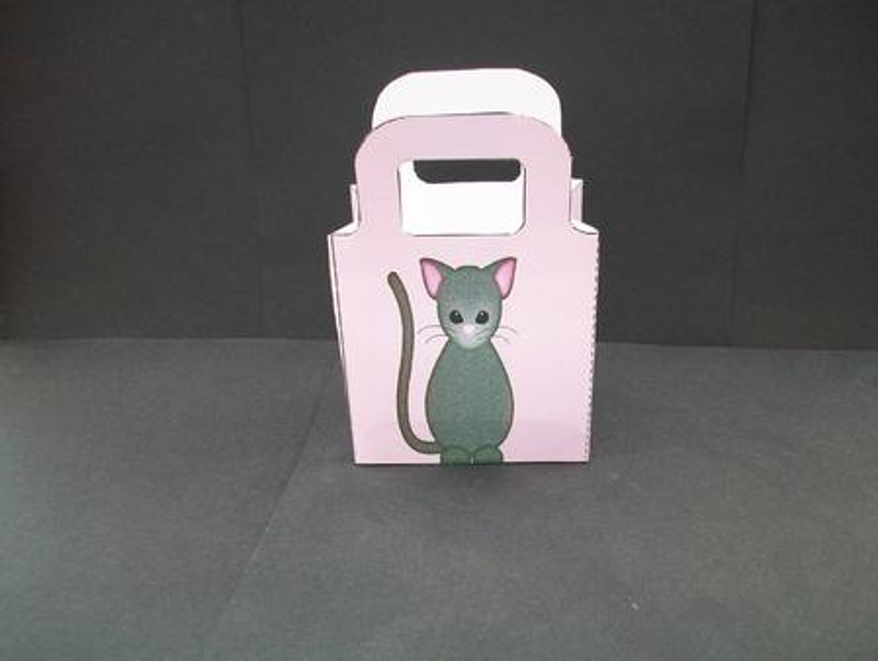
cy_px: 330
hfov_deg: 53.9
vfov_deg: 41.9
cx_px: 439
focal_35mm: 34
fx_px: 864
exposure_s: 1/200
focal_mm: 5.7
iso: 80
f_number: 2.8
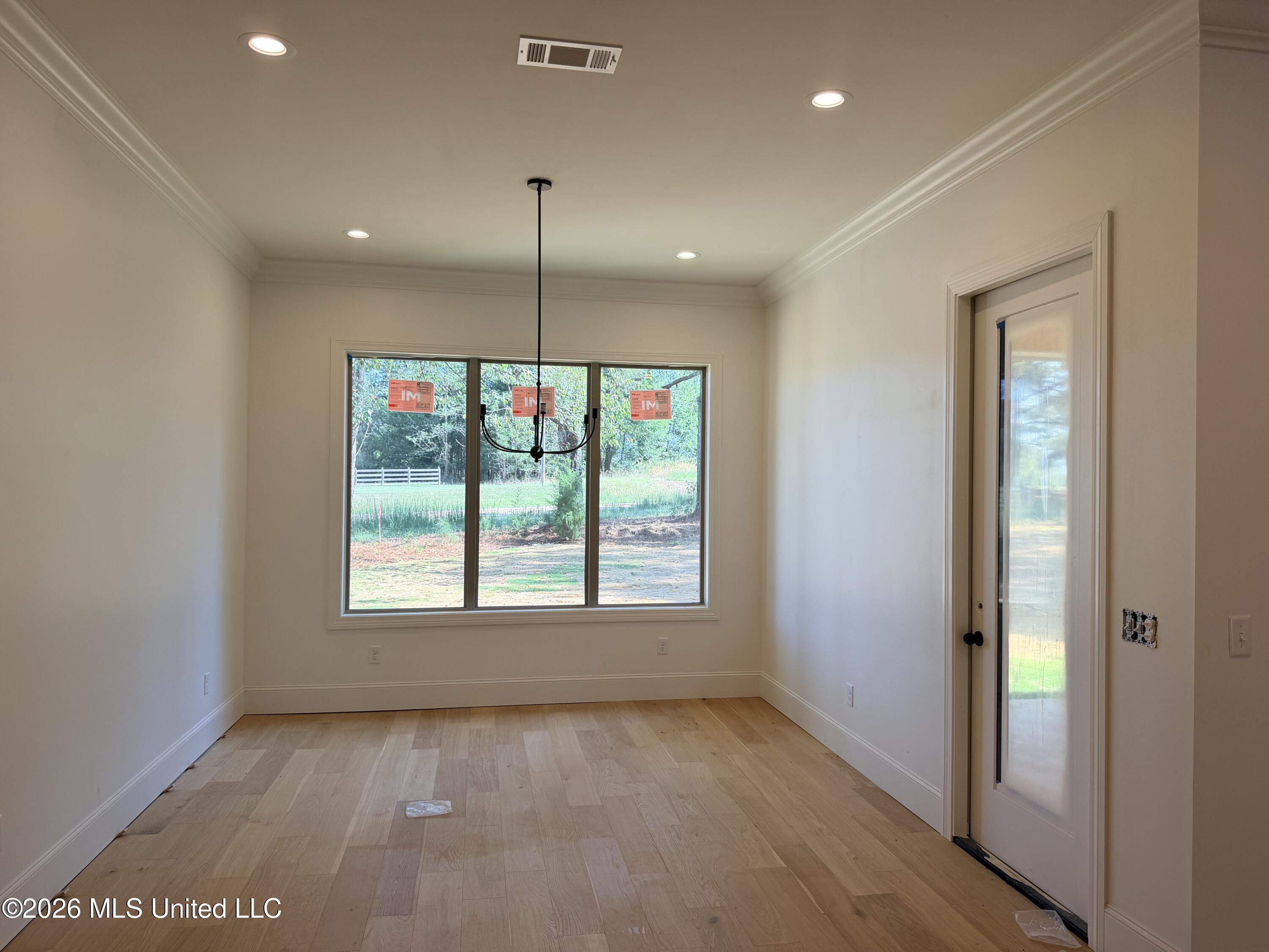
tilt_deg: -0.1
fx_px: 880
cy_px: 476
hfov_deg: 71.6
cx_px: 634
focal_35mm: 24
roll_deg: -0.9
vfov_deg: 56.8
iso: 80
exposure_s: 1/372
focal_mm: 6.76
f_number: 1.78
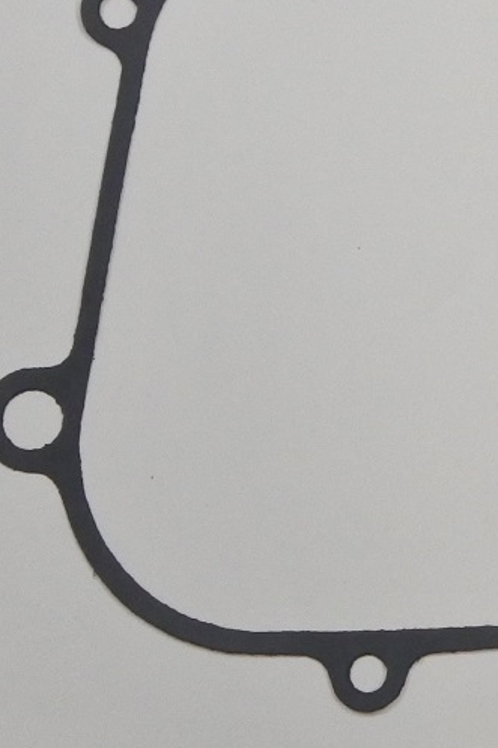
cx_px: 939
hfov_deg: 6.4
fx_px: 4339
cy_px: -151
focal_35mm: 209
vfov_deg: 9.7
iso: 720
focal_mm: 21.4
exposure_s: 1/125
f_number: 4.8
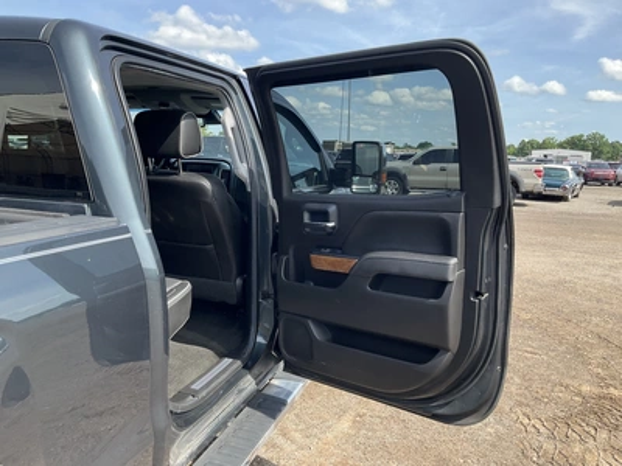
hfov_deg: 61.7
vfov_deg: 48.2
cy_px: 233
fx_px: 521
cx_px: 311
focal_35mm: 29
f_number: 1.8
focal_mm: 3
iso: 25
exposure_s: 1/486
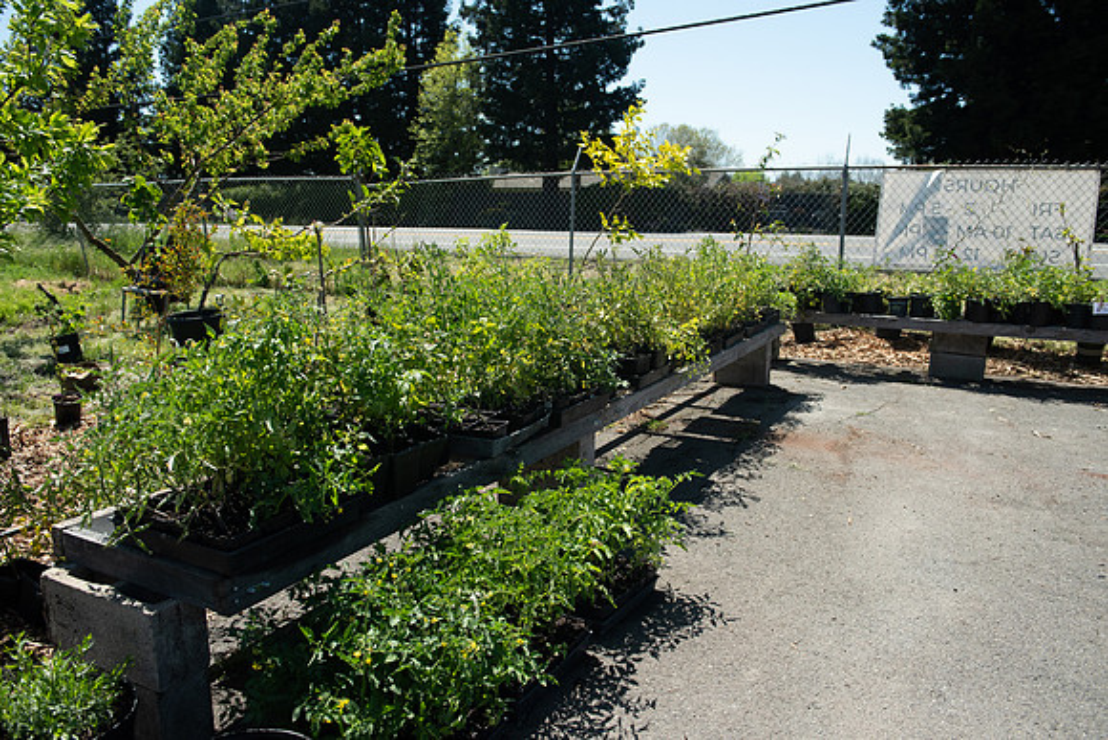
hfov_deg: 65.5
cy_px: 370
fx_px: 862
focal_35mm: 28
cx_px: 554
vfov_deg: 46.4
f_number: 4.5
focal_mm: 28
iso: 500
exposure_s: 1/2500
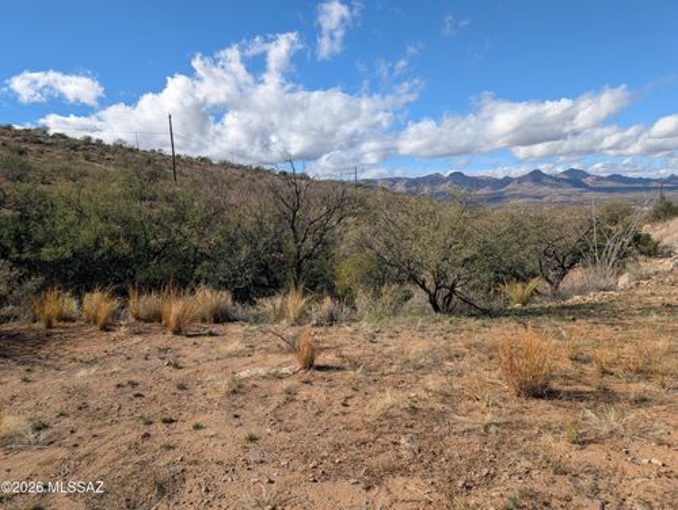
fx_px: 471
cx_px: 339
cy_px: 255
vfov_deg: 56.9
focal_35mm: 24
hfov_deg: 71.5
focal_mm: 6.9
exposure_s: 1/1587
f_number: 1.68
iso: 21
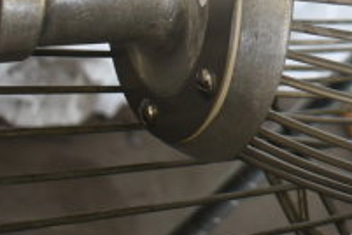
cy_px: -85
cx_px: 454
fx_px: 1066
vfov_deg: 12.1
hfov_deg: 17.6
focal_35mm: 109
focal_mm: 24
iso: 640
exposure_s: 1/40
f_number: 3.8
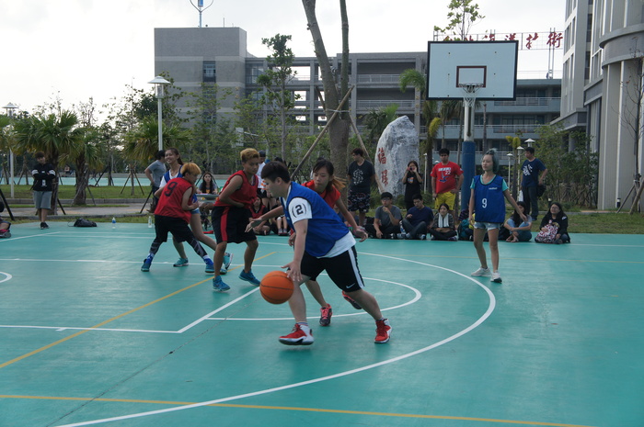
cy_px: 214
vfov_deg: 27.2
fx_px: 884
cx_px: 322
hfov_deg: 40.0
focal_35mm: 50
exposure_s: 1/320
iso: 200
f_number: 6.3
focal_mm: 33
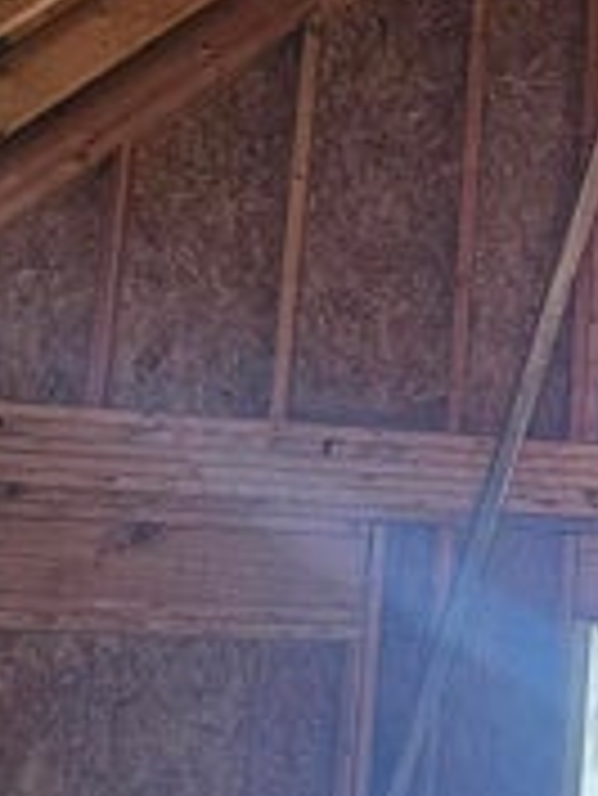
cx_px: 1030
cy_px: 540
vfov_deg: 23.4
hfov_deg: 15.6
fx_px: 1909
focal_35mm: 83
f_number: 1.7
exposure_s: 1/120
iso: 640
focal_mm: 6.3
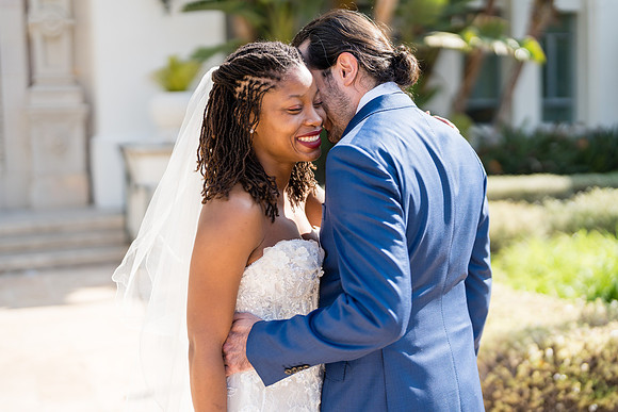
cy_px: 206
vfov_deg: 27.0
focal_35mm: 50
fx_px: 858
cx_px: 309
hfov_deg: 39.6
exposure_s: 1/4000
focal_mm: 50
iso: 125
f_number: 1.2
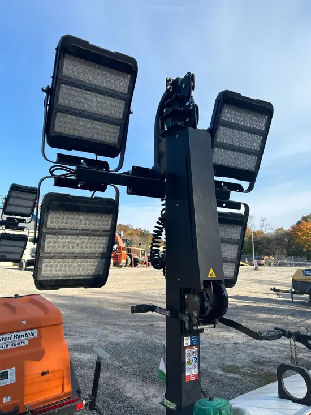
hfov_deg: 53.1
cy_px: 208
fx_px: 311
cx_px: 156
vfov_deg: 67.3
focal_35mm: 26
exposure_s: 1/2165
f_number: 1.5
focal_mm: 5.7
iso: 50
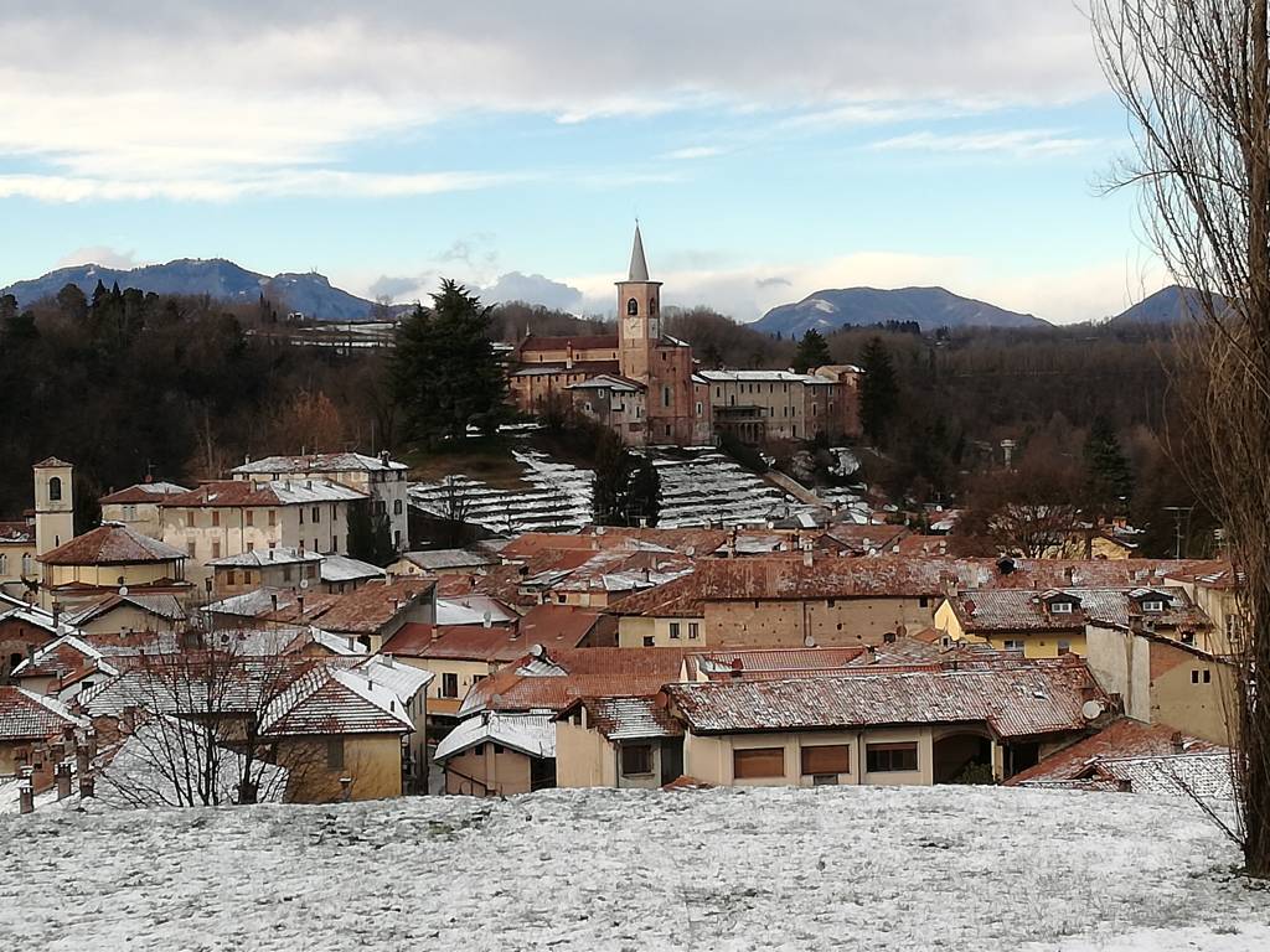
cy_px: 476
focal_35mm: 27
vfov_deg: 51.4
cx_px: 635
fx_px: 991
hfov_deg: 65.3
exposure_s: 1/584
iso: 50
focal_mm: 3.79
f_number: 2
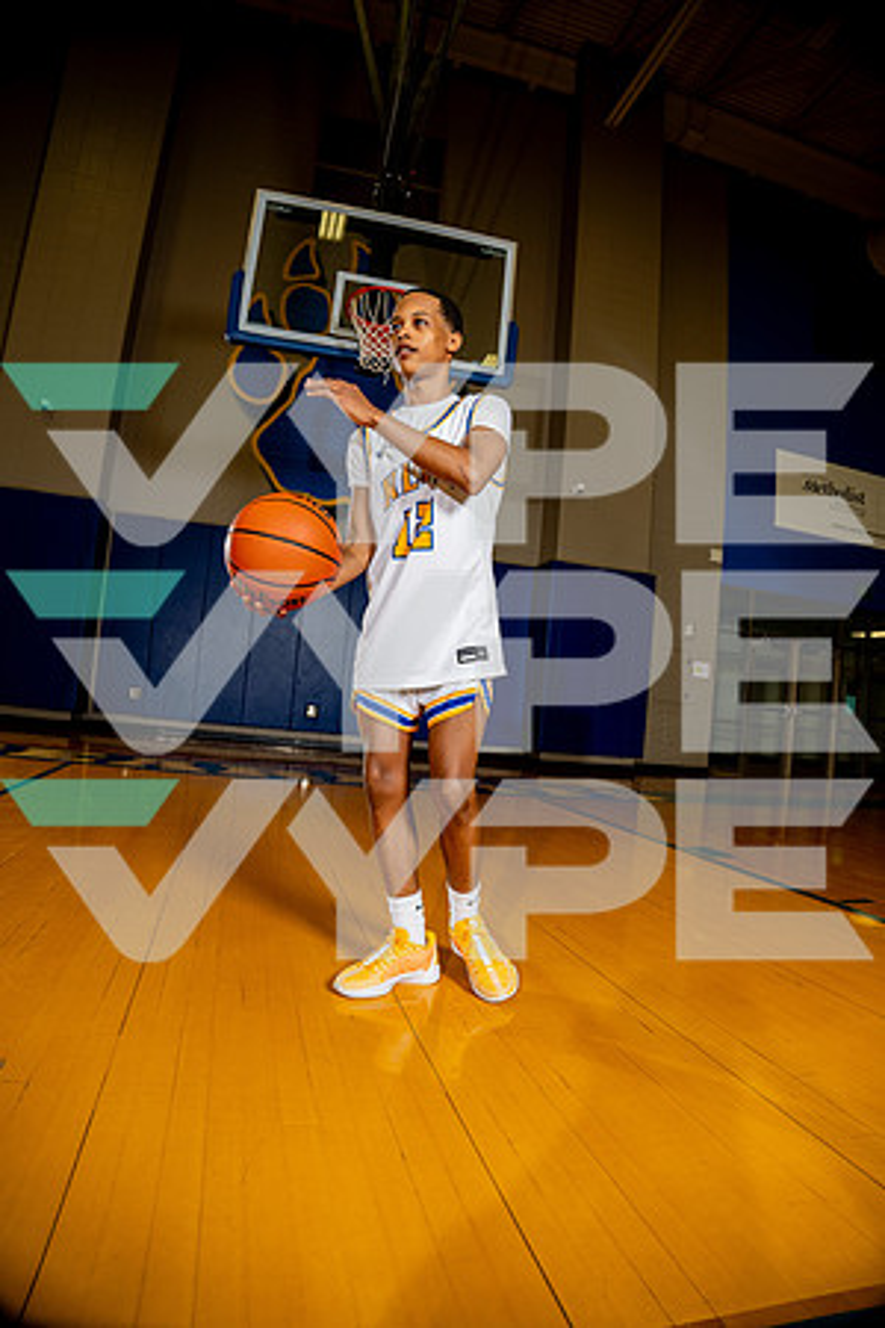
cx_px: 442
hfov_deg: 61.9
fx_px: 737
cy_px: 664
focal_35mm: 20
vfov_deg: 84.0
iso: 160
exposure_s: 1/250
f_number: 4
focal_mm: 20
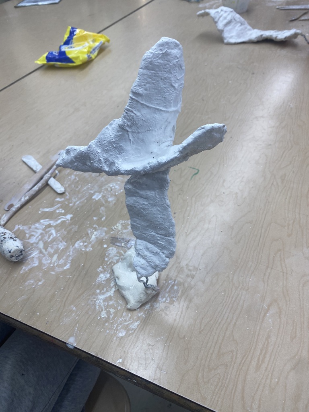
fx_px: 309
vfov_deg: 67.3
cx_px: 154
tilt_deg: -42.4
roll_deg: +6.3
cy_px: 206
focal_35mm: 26
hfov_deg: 53.1
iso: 50
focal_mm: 4.25
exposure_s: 1/120
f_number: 1.8
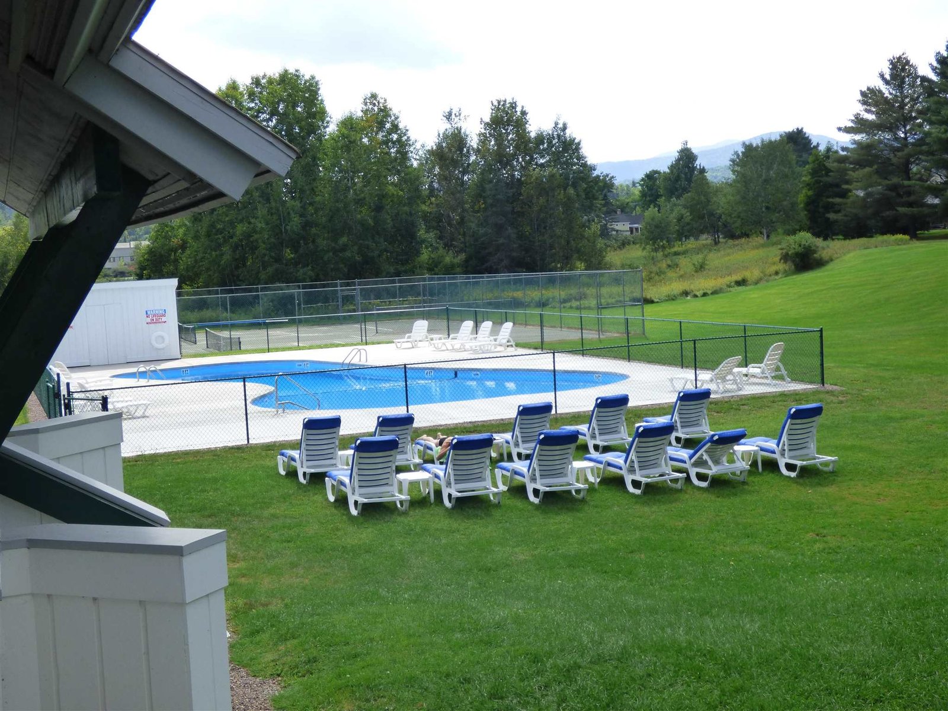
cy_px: 356
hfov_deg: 39.7
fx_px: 1315
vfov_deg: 30.3
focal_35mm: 48
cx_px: 474
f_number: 3.8
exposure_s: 1/500
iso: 160
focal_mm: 8.68
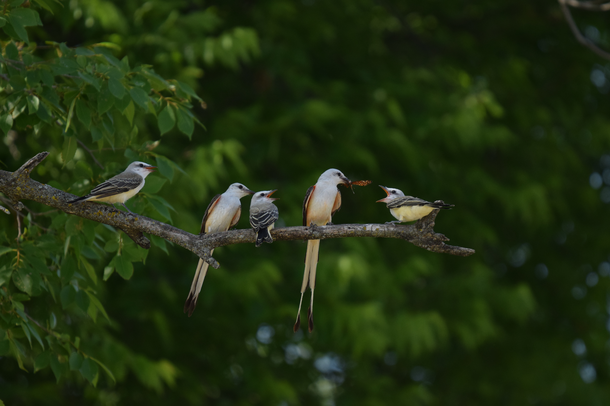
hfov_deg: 3.4
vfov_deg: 2.3
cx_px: 305
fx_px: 10166
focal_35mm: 600
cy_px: 203
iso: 800
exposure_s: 1/1250
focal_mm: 400
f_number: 6.3
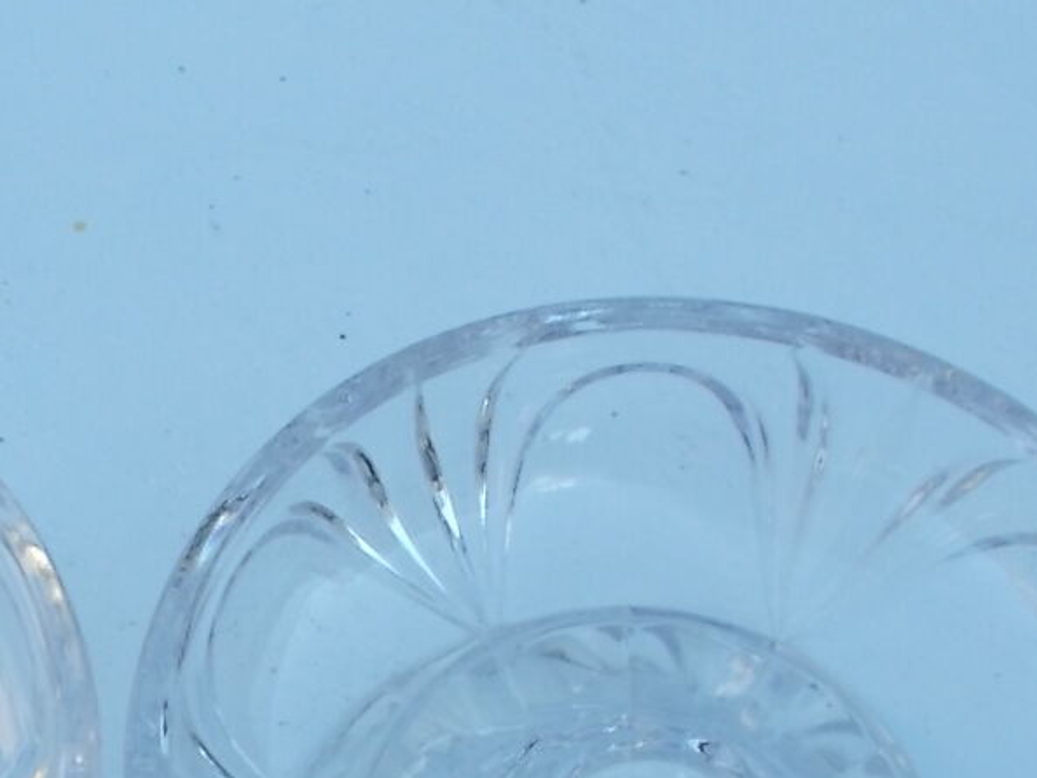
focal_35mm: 70
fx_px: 2098
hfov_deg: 27.1
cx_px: 168
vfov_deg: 20.2
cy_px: 837
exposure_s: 1/200
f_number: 3.2
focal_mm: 4.6
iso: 80
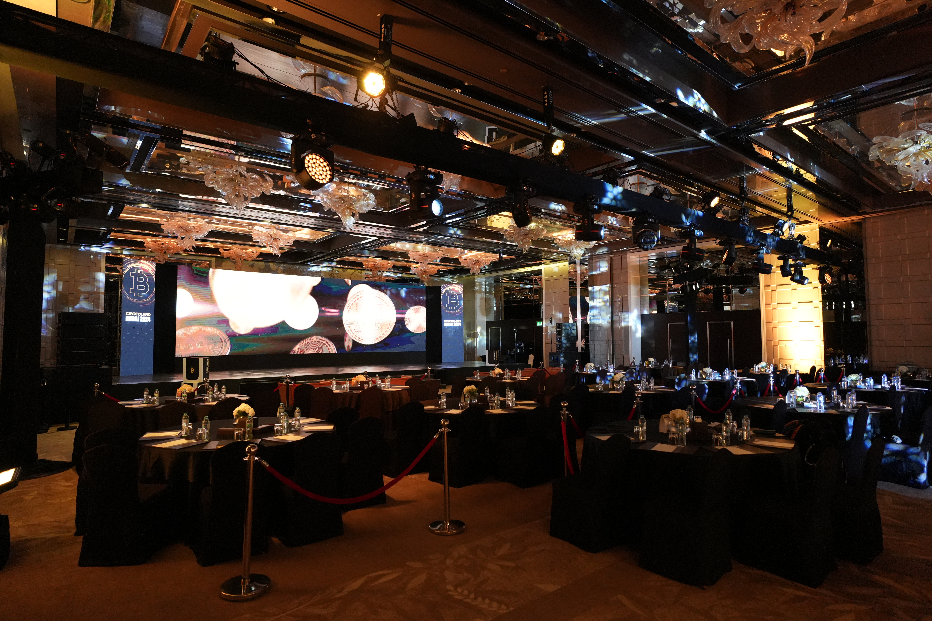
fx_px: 518
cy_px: 310
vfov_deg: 61.9
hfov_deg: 84.0
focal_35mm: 20
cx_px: 466
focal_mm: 20
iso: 5000
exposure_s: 1/160
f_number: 4
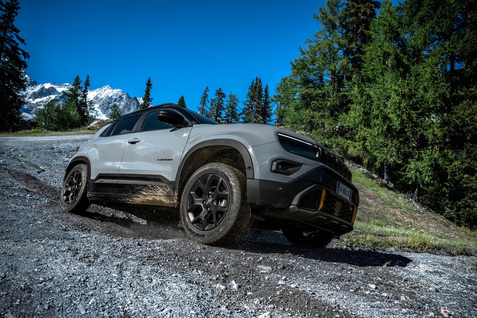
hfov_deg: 73.7
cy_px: 159
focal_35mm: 24
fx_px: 318
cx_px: 238
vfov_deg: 53.1
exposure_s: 1/640
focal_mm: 24
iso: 100
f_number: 5.6
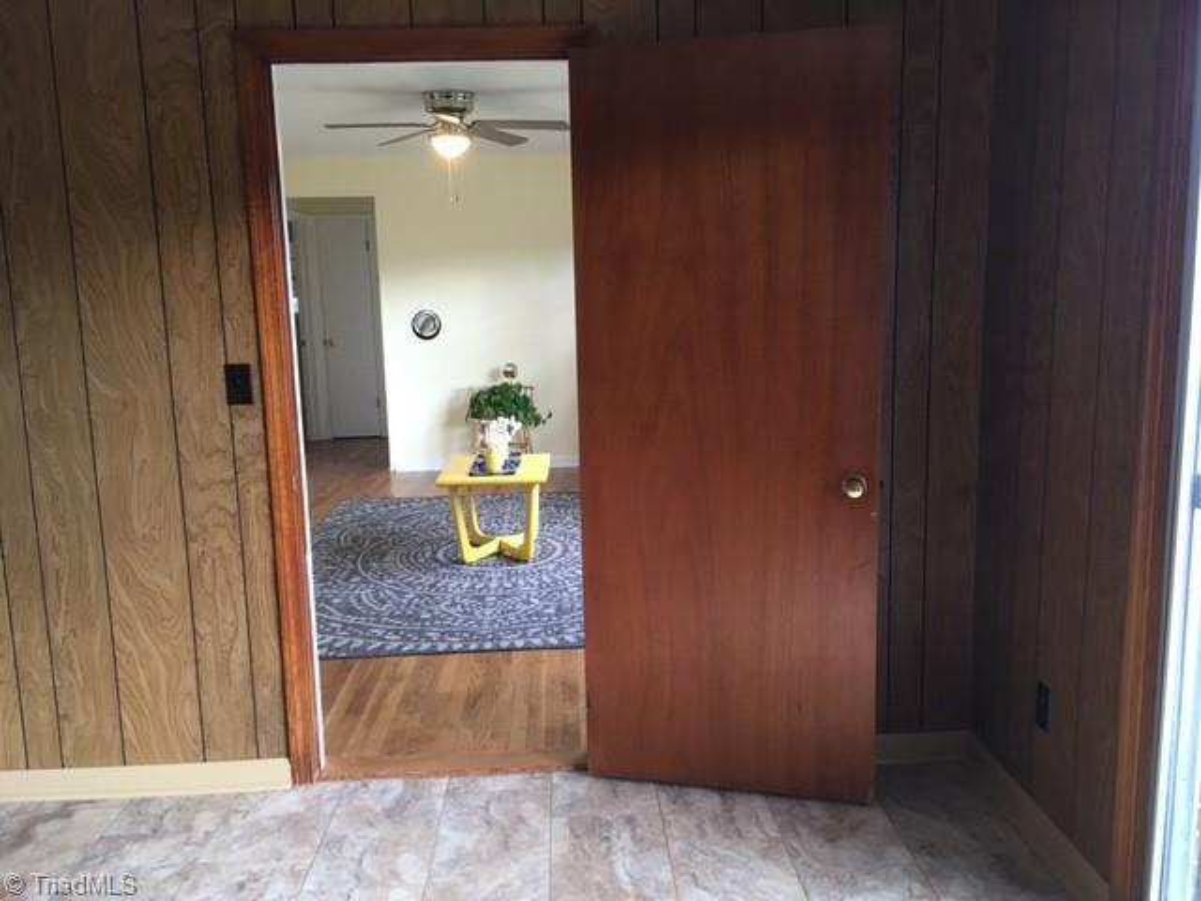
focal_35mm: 29
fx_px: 1006
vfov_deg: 48.2
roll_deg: +1.5
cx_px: 600
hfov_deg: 61.7
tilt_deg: -10.4
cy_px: 450
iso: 80
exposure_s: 1/30
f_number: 2.2
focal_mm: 4.15
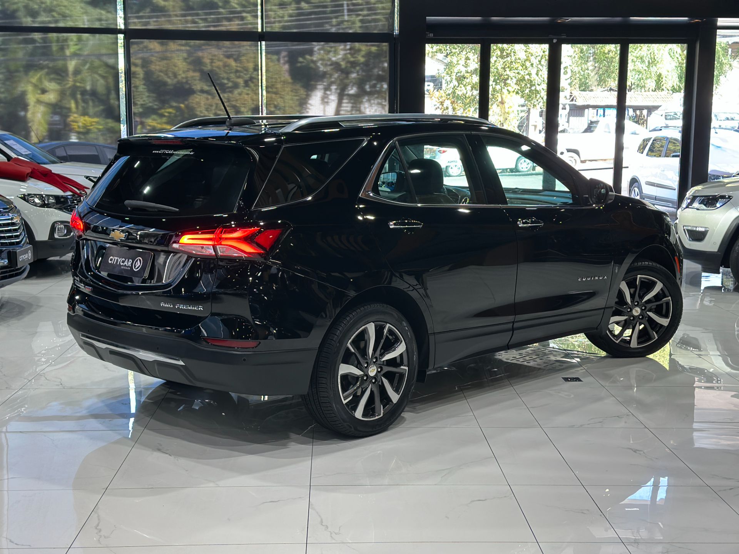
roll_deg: -0.4
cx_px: 370
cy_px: 277
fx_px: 1025
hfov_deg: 39.7
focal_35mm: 48
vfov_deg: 30.3
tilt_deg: -8.5
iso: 160
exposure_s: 1/120
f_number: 1.78
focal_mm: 6.86
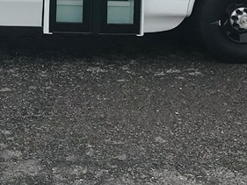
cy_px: -84
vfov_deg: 13.7
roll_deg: +0.7
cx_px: -46
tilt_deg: -4.7
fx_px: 728
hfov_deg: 18.3
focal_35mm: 102
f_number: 1.8
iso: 20
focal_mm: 3.99
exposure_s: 1/1312
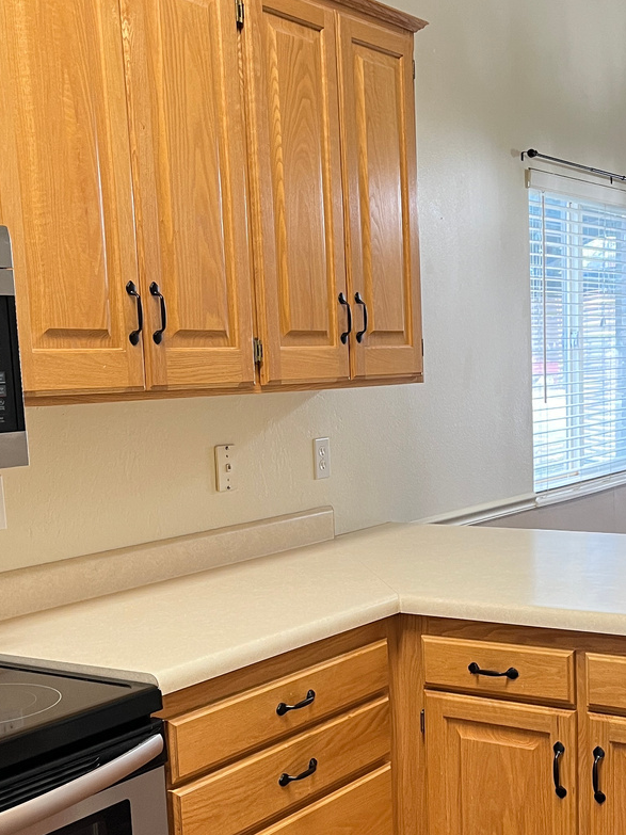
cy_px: 544
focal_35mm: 51
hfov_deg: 28.2
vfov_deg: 37.2
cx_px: 453
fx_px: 1230
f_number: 1.6
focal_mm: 5.1
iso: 160
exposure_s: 1/60
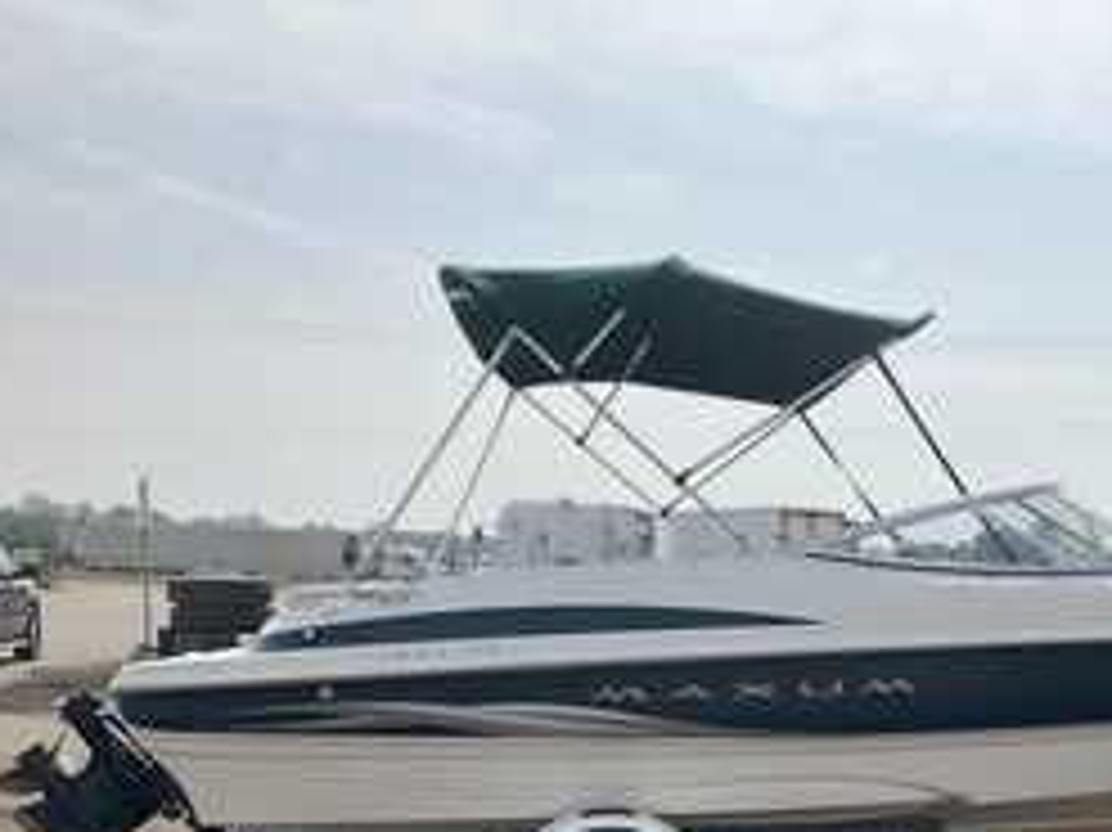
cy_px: 634
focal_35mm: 47
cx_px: 806
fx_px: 1509
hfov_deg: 39.6
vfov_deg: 30.3
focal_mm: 3
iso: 25
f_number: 1.8
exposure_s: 1/4785
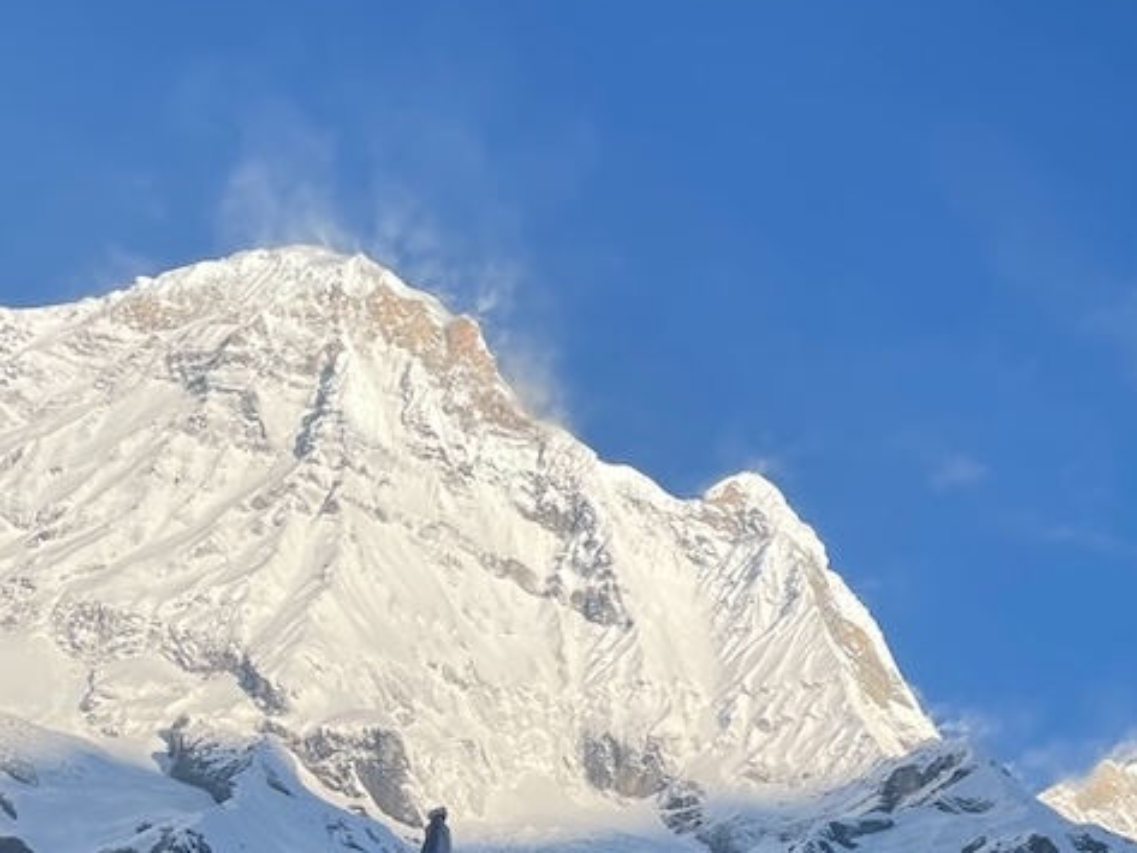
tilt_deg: +26.5
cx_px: 1401
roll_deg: -1.7
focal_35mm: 66
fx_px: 2168
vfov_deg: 22.1
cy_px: 627
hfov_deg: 25.9
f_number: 1.6
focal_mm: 5.1
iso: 32
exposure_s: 1/2247
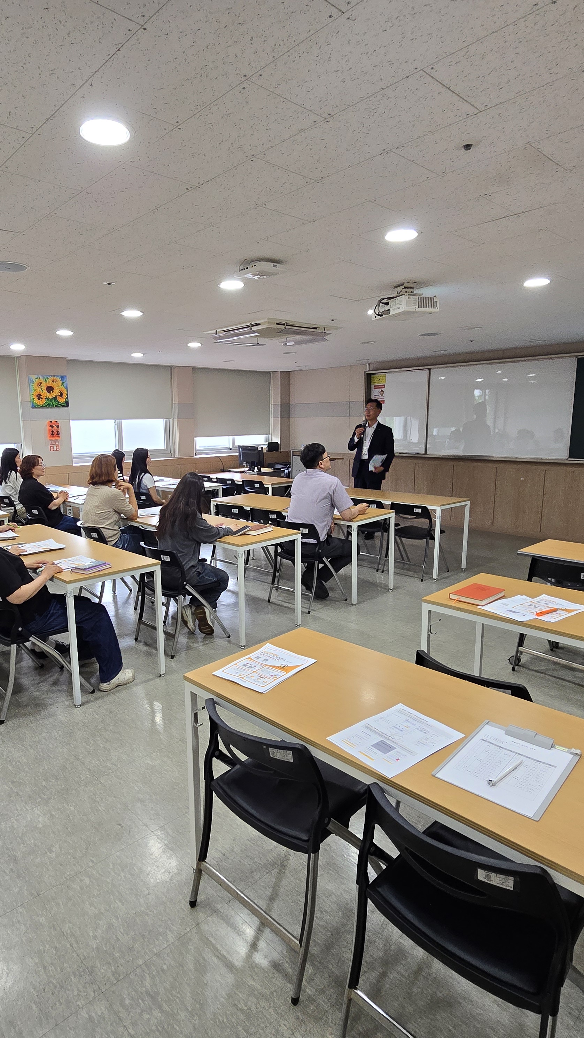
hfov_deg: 58.0
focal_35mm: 19
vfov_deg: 89.6
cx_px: 240
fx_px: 523
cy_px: 516
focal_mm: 2.2
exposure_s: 1/60
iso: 125
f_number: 2.2
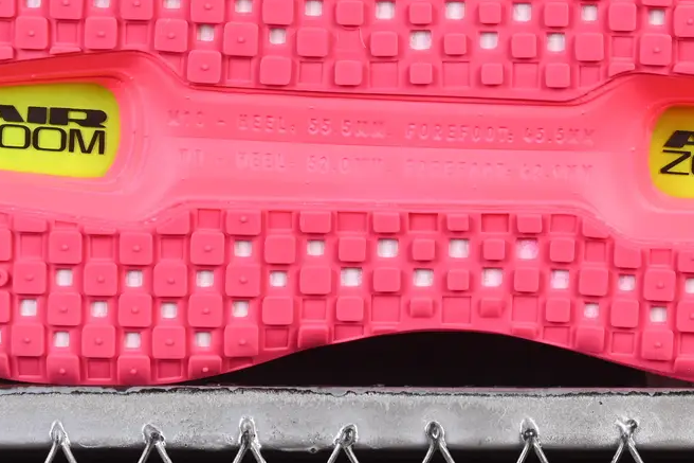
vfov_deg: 7.5
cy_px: 34
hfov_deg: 11.2
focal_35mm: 183
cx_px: 366
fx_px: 3527
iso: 160
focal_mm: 50
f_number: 8
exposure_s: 1/80
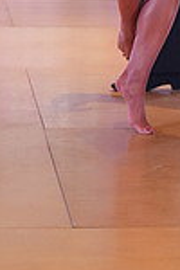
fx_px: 1537
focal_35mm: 205
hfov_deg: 6.7
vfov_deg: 9.8
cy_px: -112
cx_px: 188
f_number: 4
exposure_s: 1/400
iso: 4000
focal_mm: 53
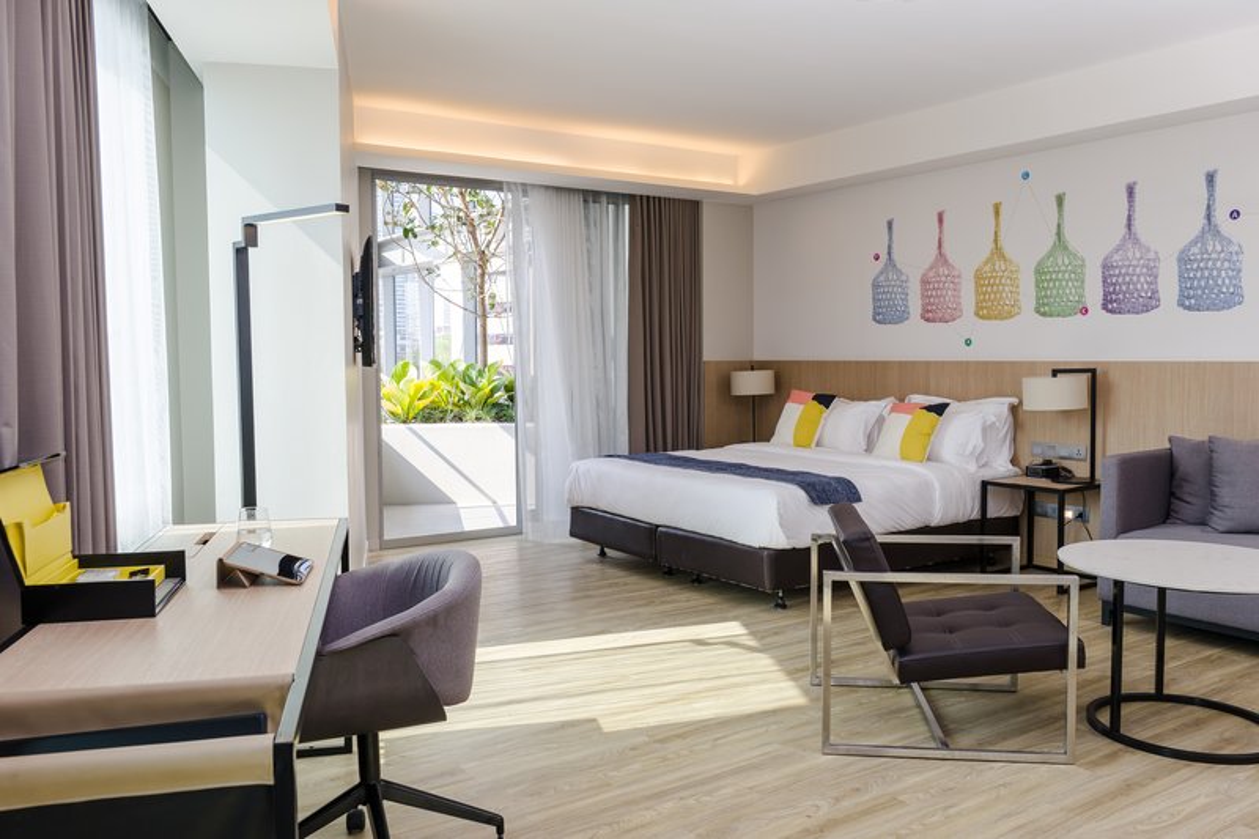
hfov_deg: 63.7
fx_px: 1014
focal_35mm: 29
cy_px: 420
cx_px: 630
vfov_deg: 44.9
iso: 50
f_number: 8
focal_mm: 29
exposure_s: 1/15
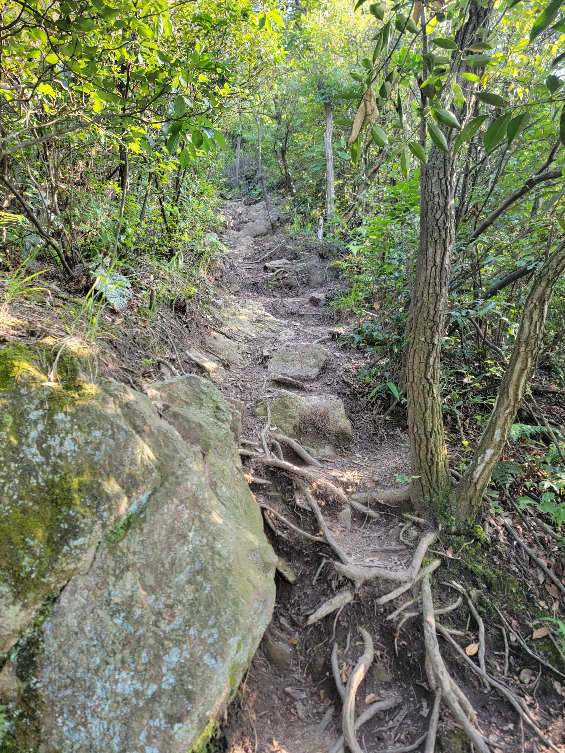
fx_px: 522
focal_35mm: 24
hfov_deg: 56.8
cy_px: 376
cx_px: 282
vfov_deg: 71.6
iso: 64
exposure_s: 1/100
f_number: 1.8
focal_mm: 6.7
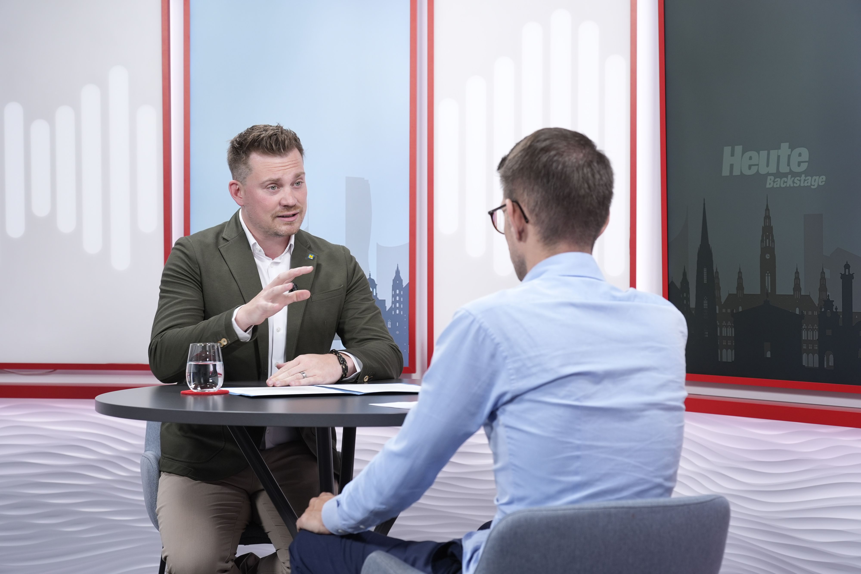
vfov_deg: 23.8
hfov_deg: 35.1
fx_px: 1363
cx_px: 430
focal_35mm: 57
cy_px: 287
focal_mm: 57
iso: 640
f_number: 4.5
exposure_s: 1/160
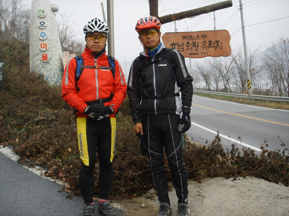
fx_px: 501
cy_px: 108
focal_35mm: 60
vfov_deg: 24.4
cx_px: 144
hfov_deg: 32.2
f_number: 3.9
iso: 50
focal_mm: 10.2
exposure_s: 1/180
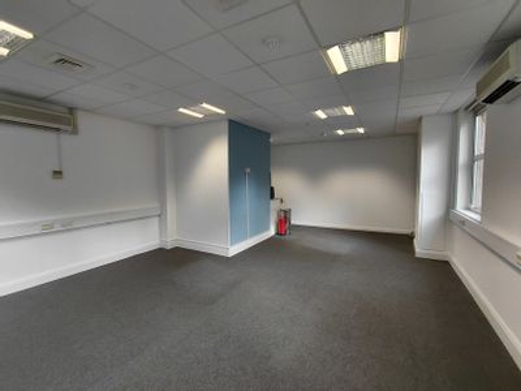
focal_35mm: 16
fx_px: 241
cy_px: 196
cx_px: 260
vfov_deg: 78.1
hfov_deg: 94.5
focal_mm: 1.64
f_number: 2.2
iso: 100
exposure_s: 1/60
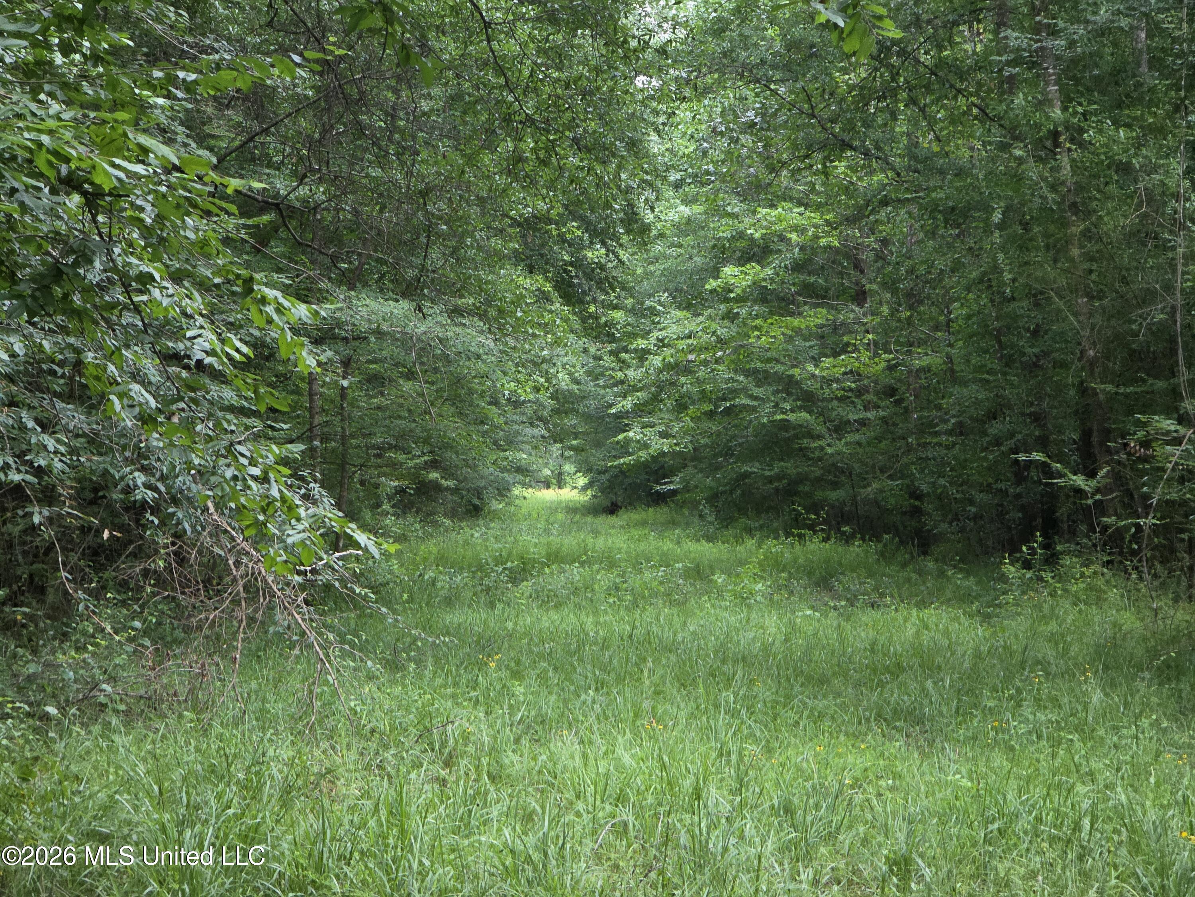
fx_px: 3970
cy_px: 448
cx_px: 598
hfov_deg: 17.1
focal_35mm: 115
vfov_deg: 12.9
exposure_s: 1/120
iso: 500
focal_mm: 18.6
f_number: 3.4
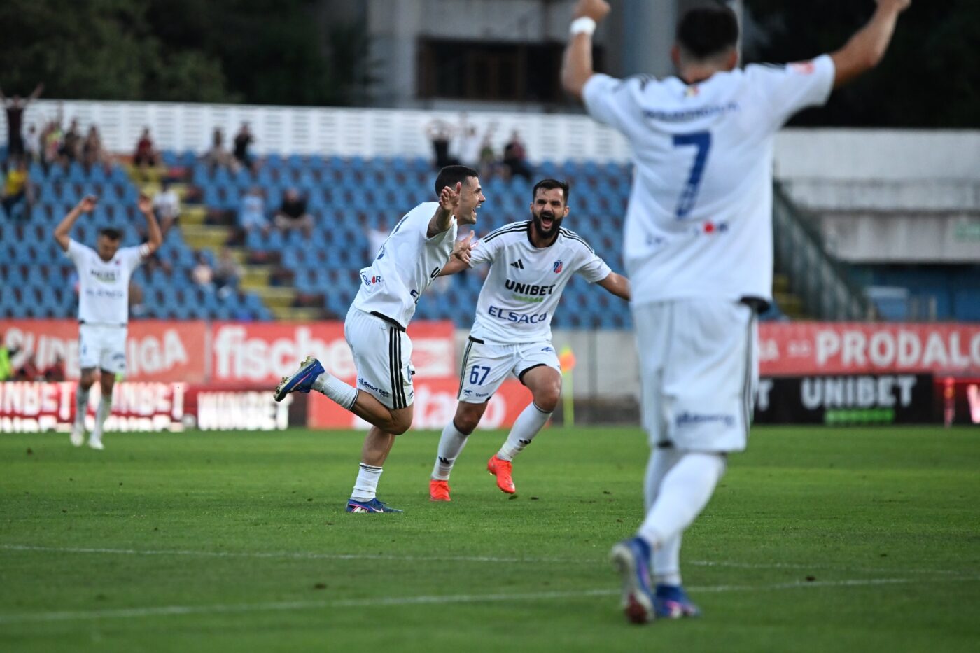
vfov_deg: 6.9
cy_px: 326
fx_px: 5443
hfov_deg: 10.3
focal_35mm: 200
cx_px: 490
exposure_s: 1/3200
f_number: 2.8
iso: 4000
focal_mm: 200
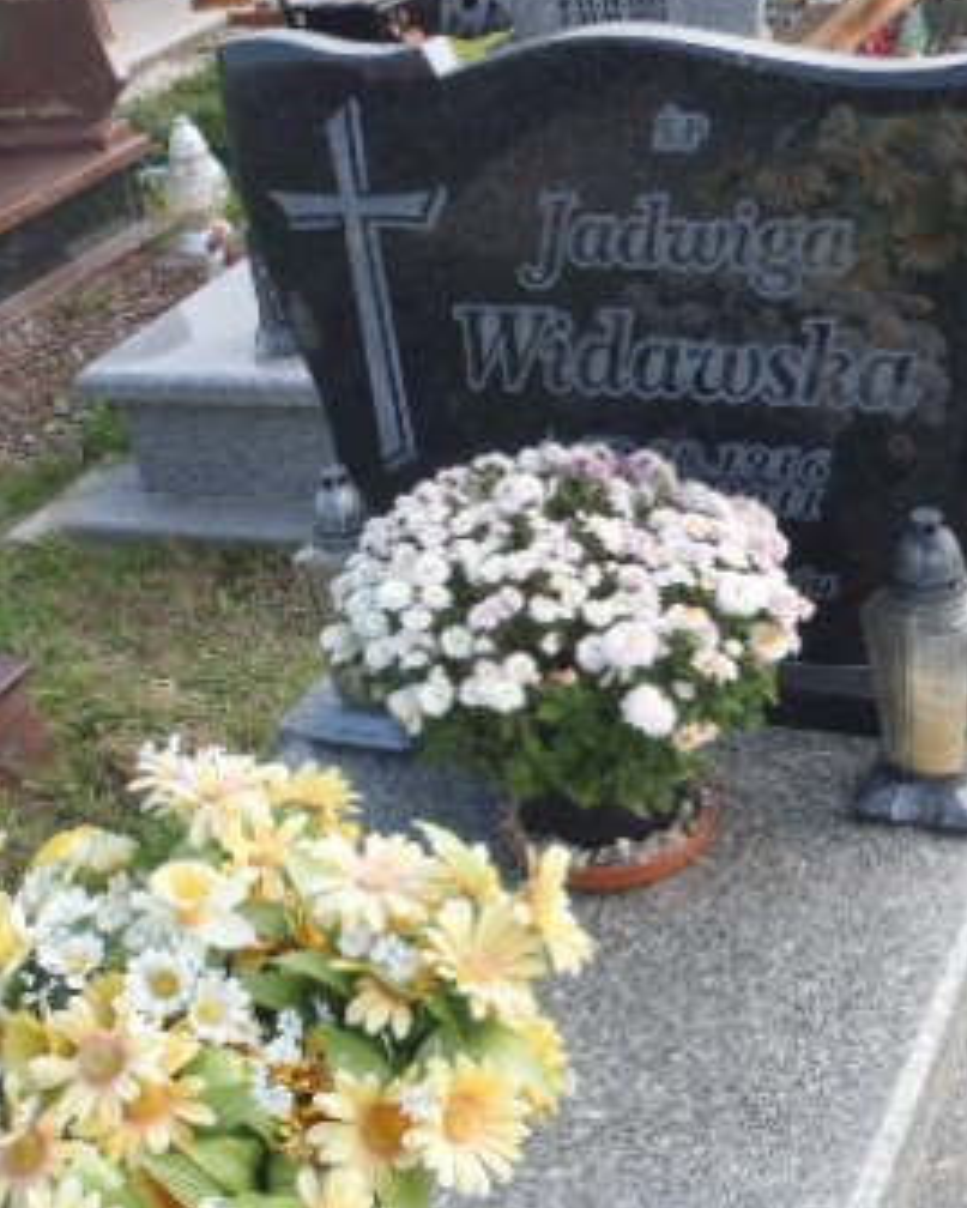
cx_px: 572
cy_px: 809
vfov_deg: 35.6
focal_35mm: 52
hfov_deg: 29.1
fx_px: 1859
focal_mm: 5
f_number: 4
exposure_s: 1/160
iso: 64
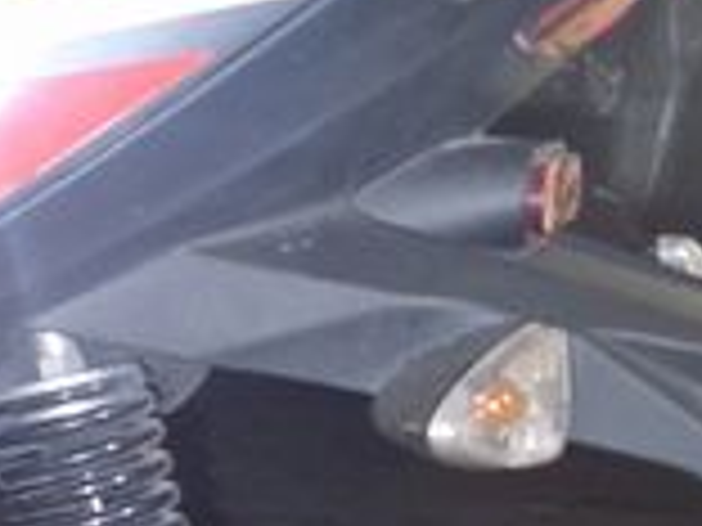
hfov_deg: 10.9
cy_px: 468
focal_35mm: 147
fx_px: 2981
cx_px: -1098
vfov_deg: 10.0
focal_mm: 5.4
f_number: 1.8
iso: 500
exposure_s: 1/25
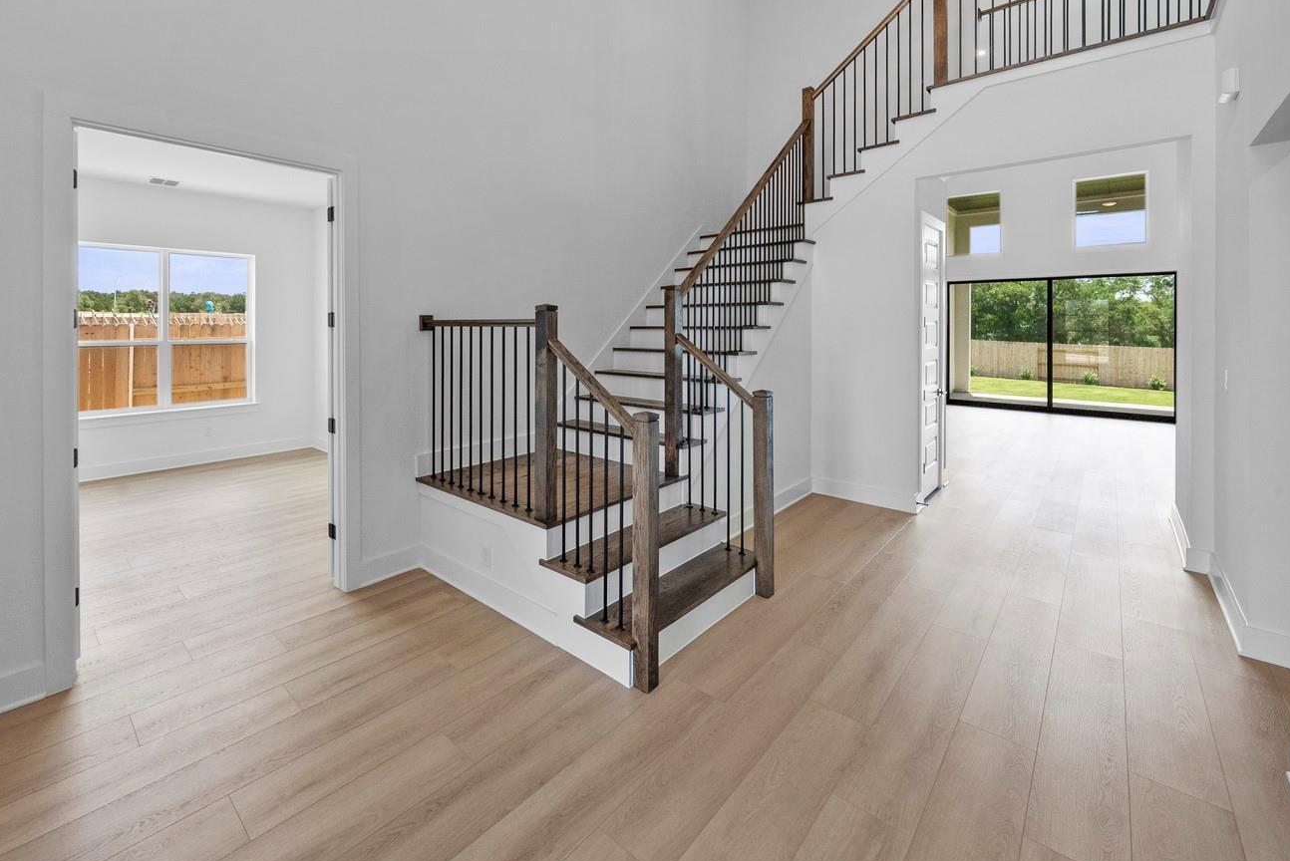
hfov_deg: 99.2
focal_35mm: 15
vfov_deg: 76.2
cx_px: 527
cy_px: 329
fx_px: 538
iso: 1250
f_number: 11
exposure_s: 1/50
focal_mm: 12
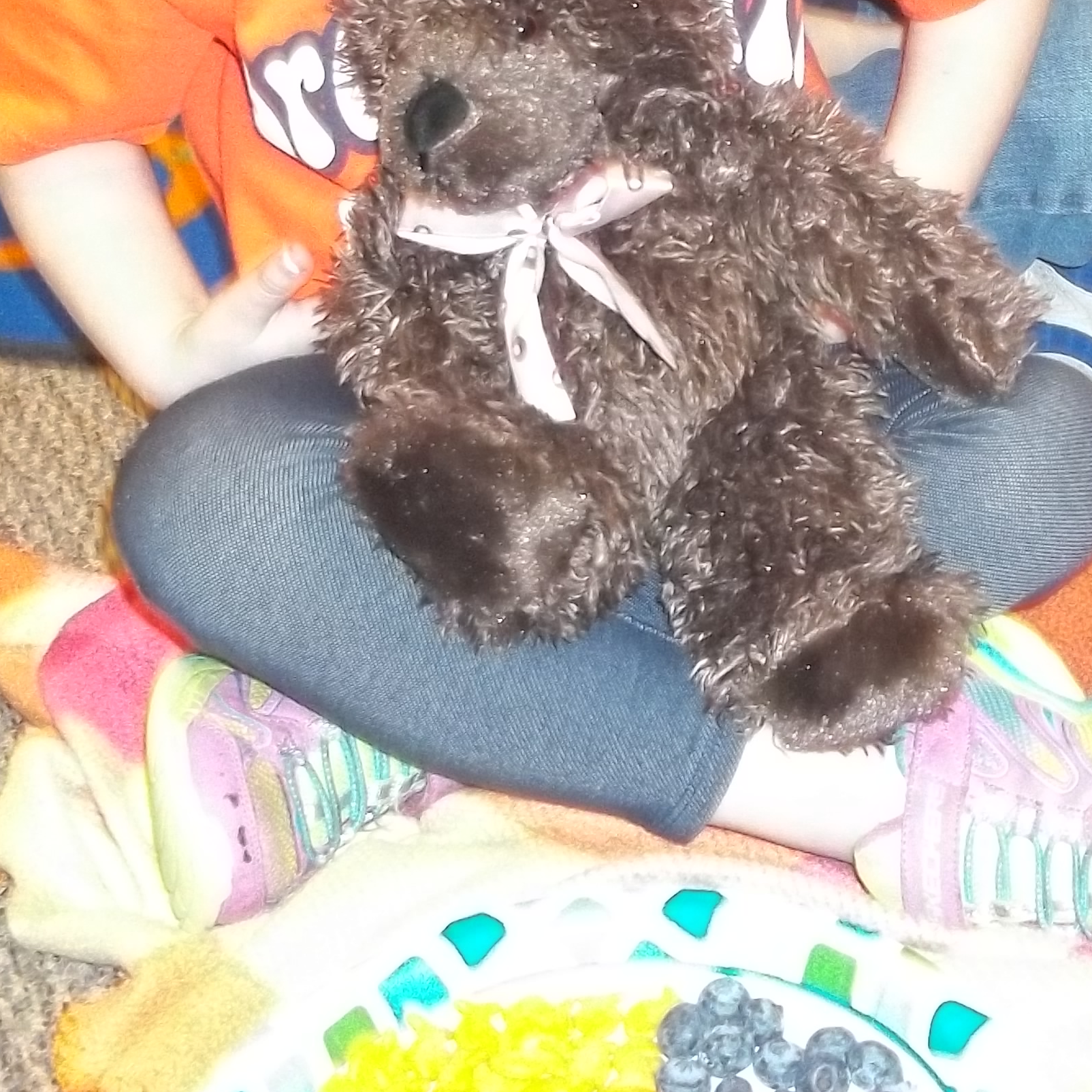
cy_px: 50
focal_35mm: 78
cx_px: 977
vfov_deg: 21.5
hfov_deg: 21.7
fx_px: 2784
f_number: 3.3
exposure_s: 1/30
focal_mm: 5.9
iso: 250
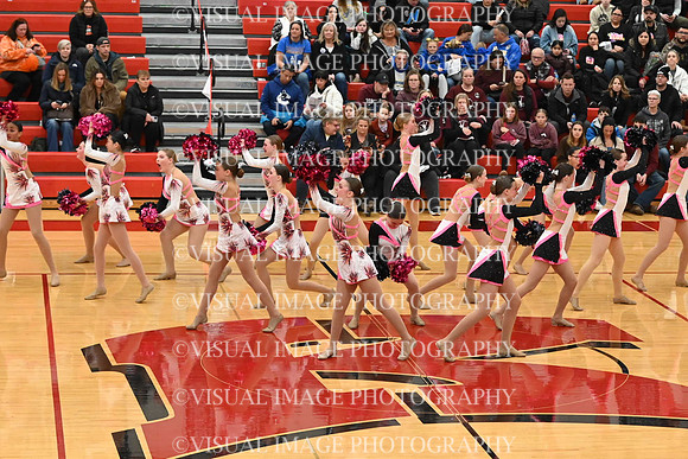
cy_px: 230
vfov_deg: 13.0
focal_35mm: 105
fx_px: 2007
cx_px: 344
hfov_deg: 19.5
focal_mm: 70
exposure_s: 1/320
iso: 8000
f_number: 4
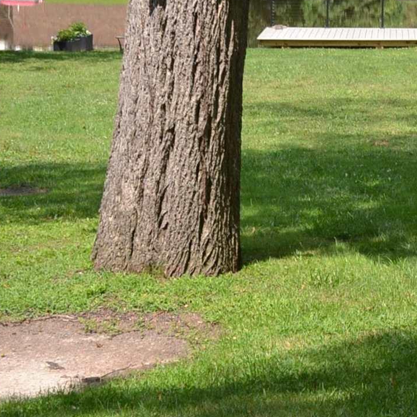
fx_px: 1635
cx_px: 670
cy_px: -37
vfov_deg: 14.2
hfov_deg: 13.5
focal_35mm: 120
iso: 100
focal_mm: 22
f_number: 6.3
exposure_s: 1/200
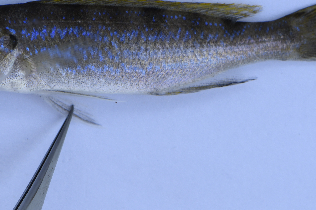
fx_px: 2150
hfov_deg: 8.4
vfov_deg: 5.6
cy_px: 80
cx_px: 168
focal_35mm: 245
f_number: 10
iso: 400
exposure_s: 1/100
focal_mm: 105
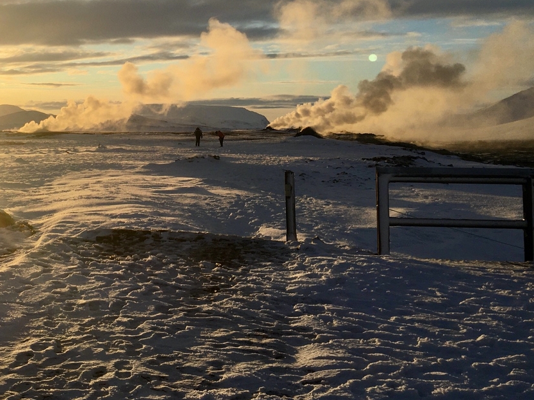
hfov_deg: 38.0
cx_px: 135
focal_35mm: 49
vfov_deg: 29.0
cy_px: 76
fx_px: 756
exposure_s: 1/2137
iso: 25
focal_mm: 4.15
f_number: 2.2
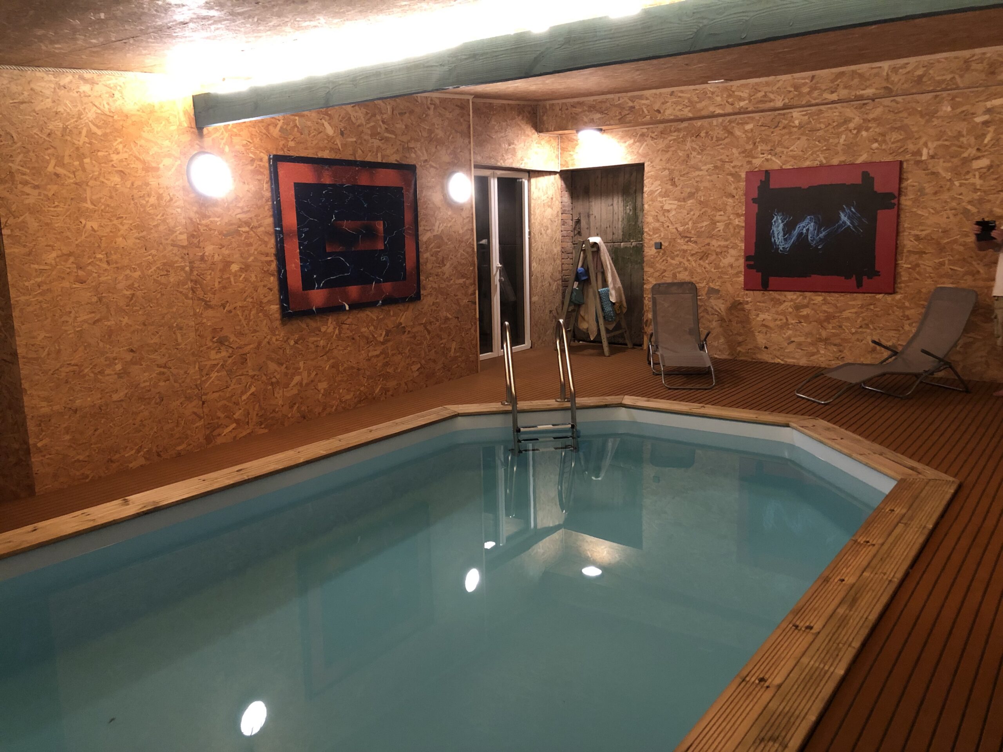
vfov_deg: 49.7
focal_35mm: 28
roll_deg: +1.5
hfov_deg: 63.4
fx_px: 811
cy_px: 376
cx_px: 502
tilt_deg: -10.2
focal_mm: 3.99
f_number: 1.8
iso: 100
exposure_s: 1/5
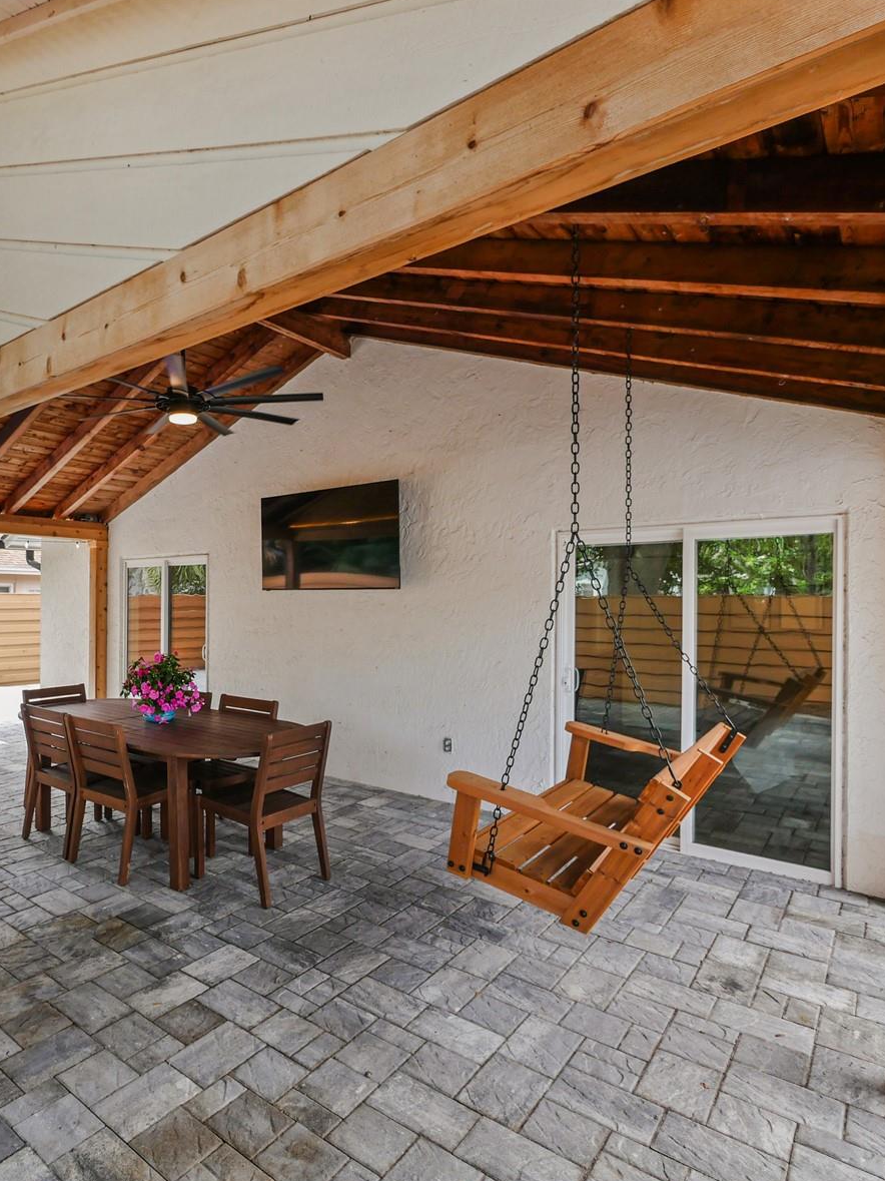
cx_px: 266
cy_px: 594
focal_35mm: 19
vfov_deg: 84.7
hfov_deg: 66.0
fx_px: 648
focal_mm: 7
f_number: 4.5
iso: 200
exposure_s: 1/125
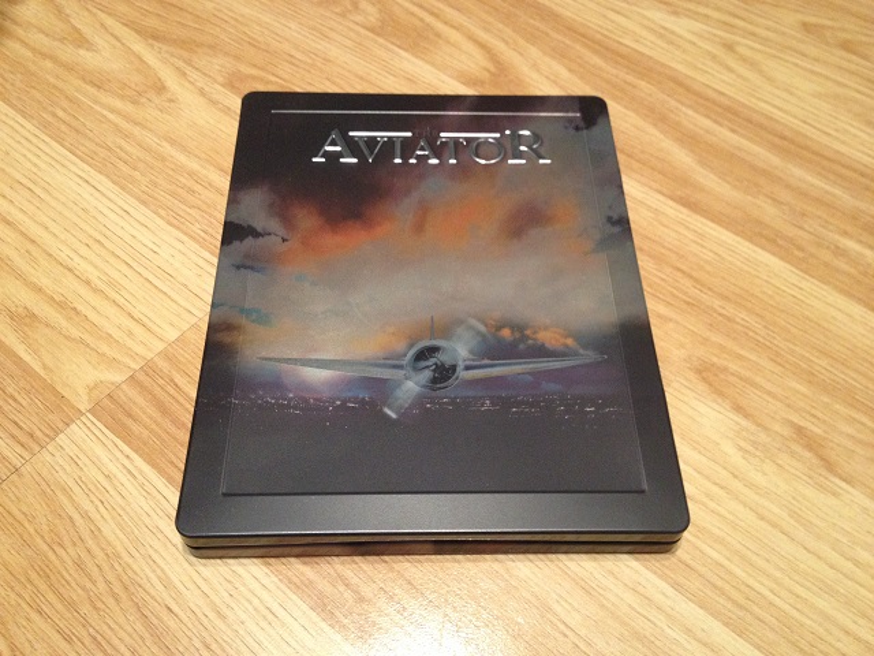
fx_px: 884
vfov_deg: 40.7
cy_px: 328
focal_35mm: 35
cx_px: 437
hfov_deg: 52.6
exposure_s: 1/20
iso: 250
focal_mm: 4.28
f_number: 2.4
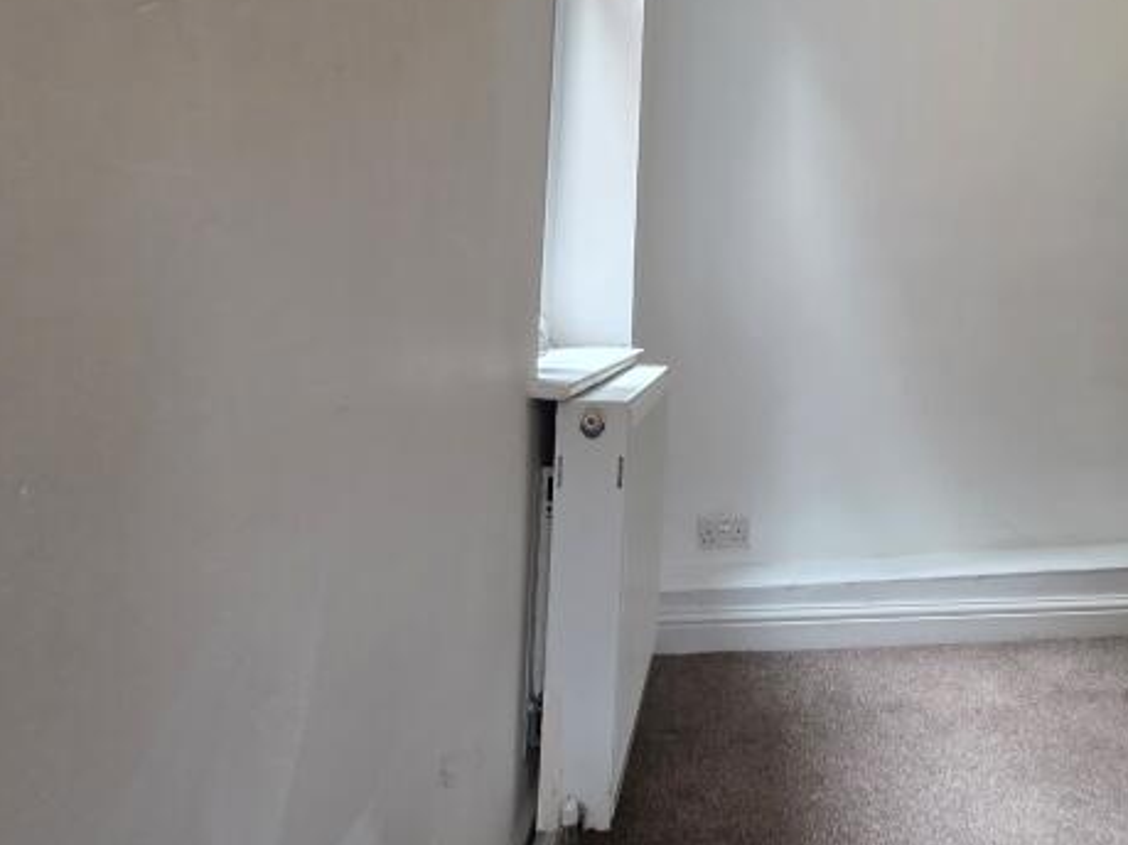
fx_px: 945
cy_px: 278
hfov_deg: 56.7
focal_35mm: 29
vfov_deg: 47.4
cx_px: 919
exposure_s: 1/50
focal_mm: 2.2
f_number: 1.9
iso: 200
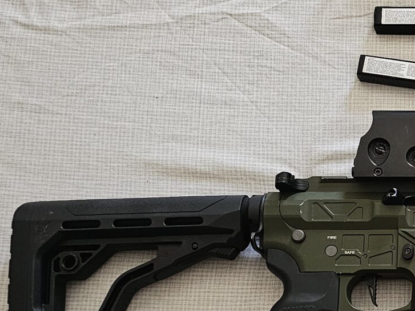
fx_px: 971
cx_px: 527
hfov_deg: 21.9
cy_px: 253
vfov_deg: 18.0
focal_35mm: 81
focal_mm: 6.3
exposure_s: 1/120
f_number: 1.7
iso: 320
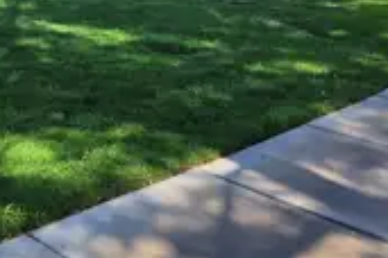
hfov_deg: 33.6
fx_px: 604
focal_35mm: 56
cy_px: -79
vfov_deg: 21.8
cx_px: 34
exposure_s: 1/3889
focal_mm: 6.5
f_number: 1.4
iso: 64
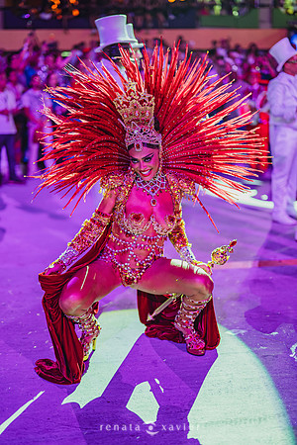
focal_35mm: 50
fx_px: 619
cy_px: 222
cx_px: 148
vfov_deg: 39.6
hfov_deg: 27.0
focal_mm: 50
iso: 800
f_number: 1.2
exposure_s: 1/400
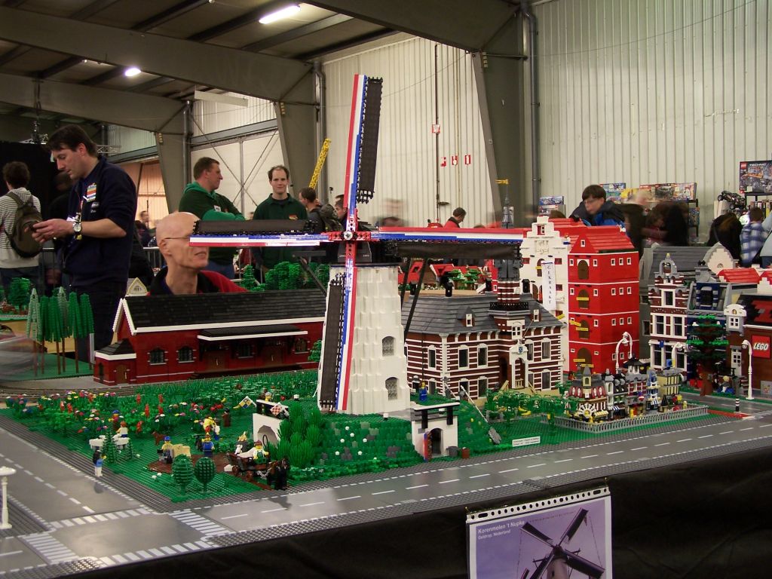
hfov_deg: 39.7
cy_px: 290
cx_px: 386
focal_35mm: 48
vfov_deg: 30.3
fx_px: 1070
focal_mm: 8
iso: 80
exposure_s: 1/2
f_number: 3
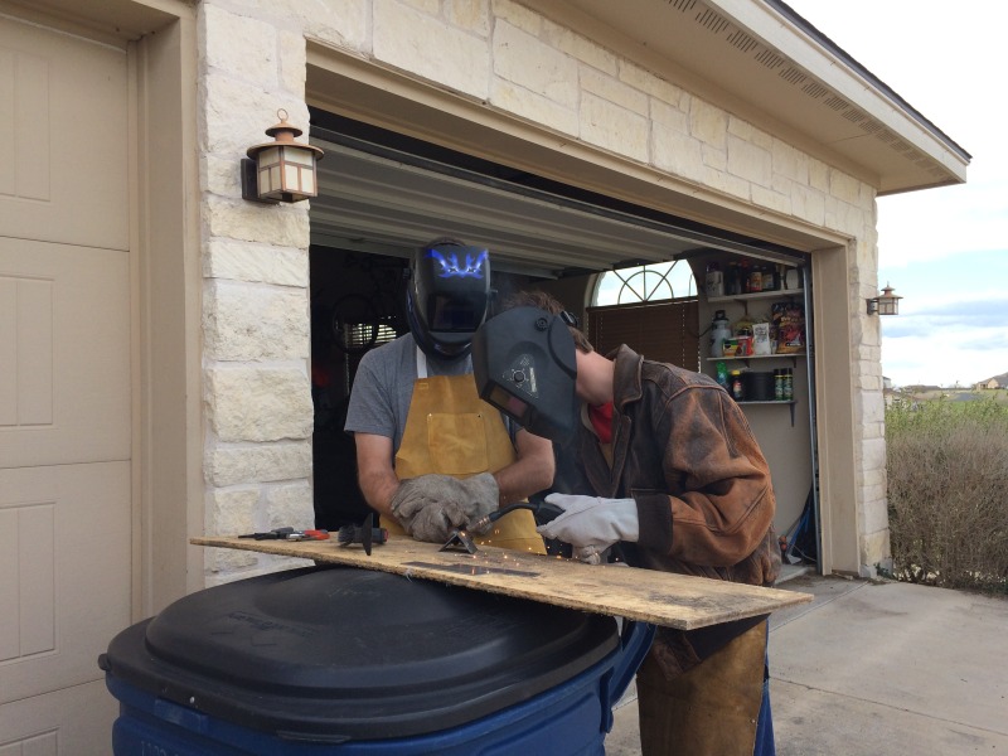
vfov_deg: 48.2
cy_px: 378
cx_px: 504
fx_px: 844
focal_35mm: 29
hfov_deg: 61.7
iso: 32
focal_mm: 4.15
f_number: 2.2
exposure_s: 1/436
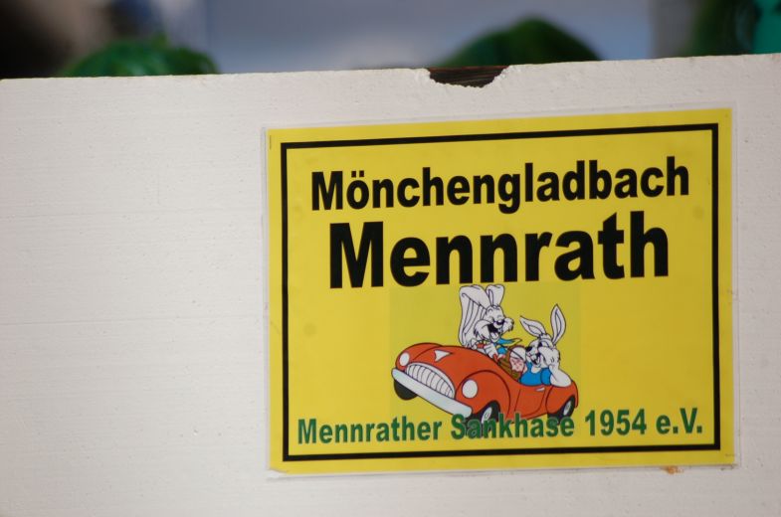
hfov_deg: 5.1
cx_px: 390
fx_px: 8768
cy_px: 258
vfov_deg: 3.4
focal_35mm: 405
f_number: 6.3
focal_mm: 270
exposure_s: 1/2500
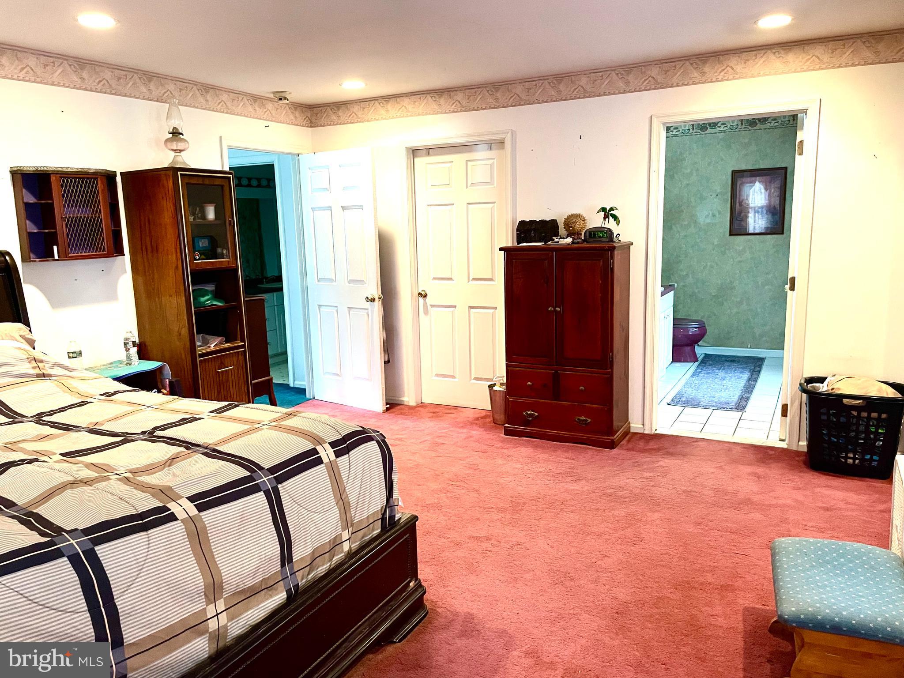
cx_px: 452
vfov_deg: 53.1
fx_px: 679
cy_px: 339
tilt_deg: -9.3
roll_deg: +1.7
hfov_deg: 67.3
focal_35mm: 26
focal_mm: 4.2
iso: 400
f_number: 1.6
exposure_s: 1/60
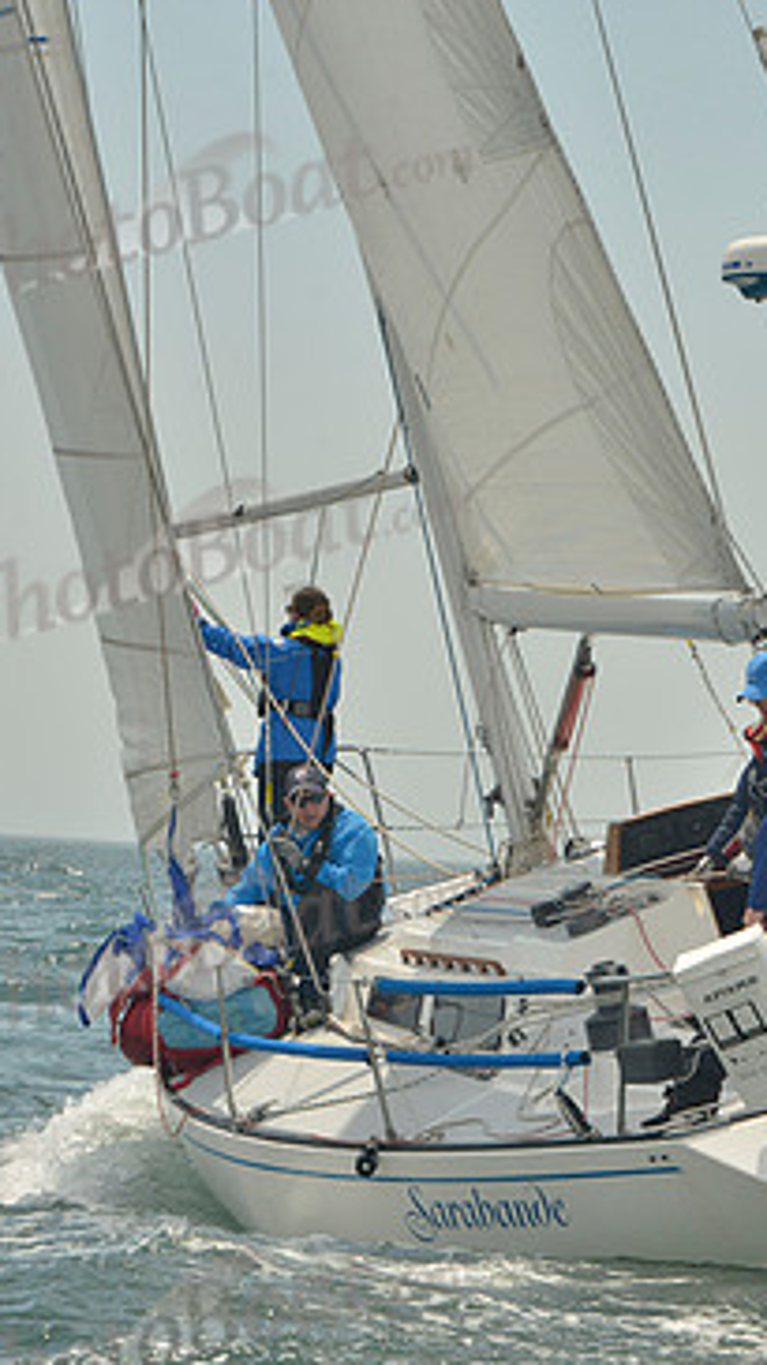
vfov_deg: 9.3
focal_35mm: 233
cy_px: 697
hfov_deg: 5.2
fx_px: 8434
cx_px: 670
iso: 560
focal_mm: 140
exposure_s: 1/1250
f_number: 13
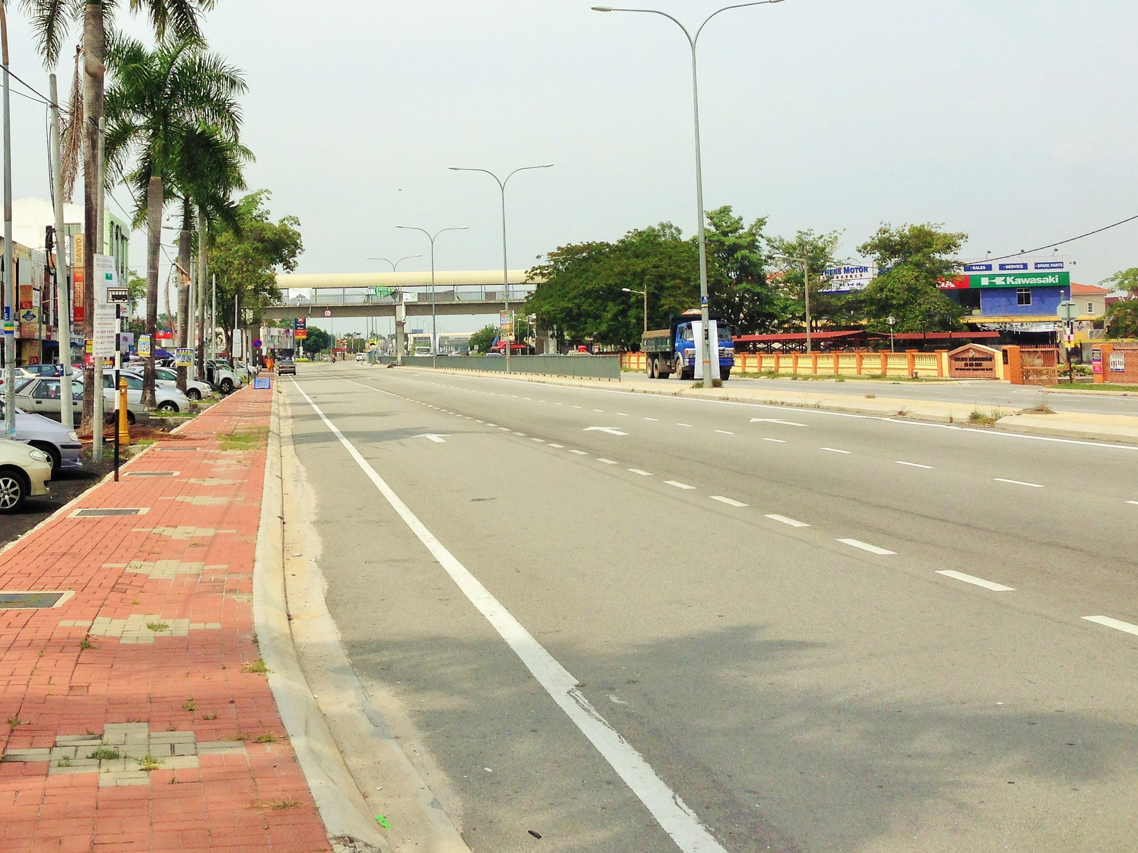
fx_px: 1545
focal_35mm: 47
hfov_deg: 39.7
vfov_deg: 30.6
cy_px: 264
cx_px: 338
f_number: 2.4
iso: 50
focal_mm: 4.12
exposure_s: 1/2088
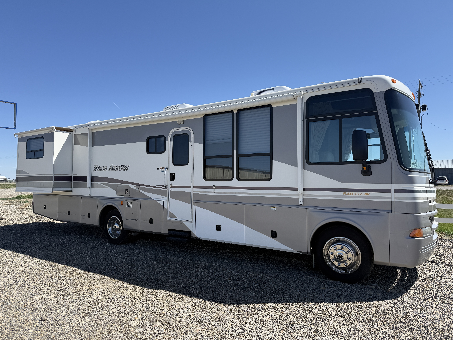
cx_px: 226
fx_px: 314
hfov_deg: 71.6
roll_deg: +0.3
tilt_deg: +2.7
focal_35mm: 24
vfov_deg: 56.8
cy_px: 170
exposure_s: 1/3953
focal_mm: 6.76
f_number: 1.78
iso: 80
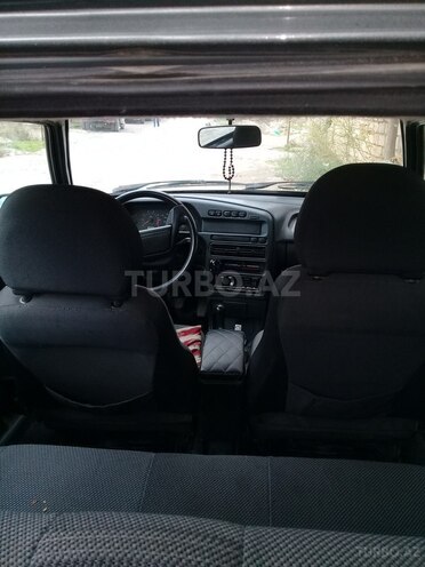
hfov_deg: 45.4
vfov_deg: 58.4
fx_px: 507
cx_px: 212
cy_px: 284
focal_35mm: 31
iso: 64
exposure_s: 1/100
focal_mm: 3.3
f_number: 2.2
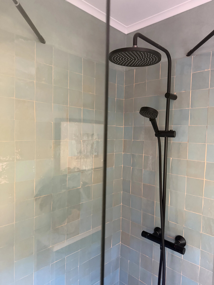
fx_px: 198
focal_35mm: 24
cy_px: 142
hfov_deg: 56.8
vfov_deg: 71.6
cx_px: 107
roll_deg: -1.5
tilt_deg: -2.9
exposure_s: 1/50
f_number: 1.78
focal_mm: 6.76
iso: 800
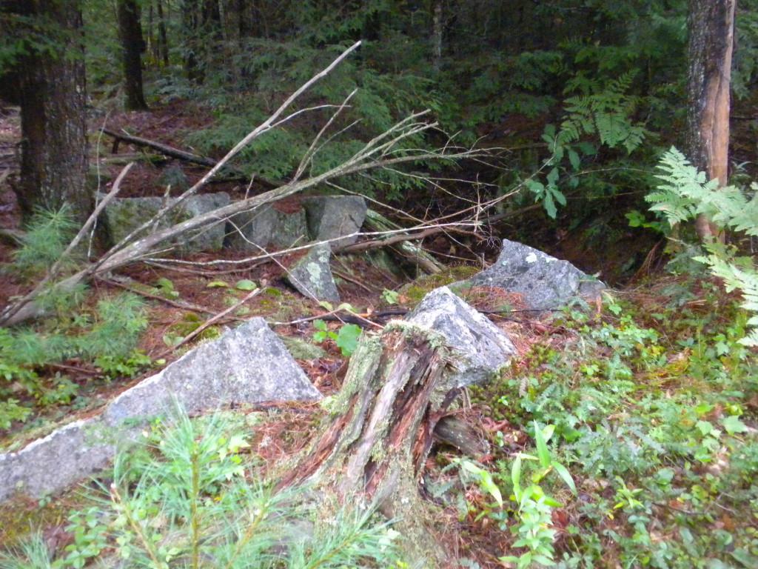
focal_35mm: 37
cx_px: 379
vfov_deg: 38.7
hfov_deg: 50.1
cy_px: 284
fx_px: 810
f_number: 3.5
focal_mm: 6.6
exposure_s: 1/152
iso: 800
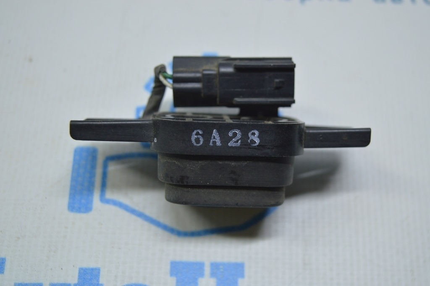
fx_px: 680
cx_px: 215
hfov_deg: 35.1
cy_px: 143
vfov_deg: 23.7
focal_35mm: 57
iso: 400
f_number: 4.8
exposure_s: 1/60
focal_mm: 38
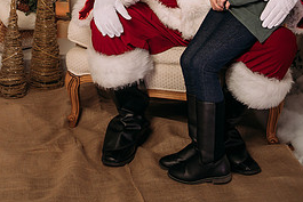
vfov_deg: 16.4
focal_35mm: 81
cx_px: 82
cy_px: -14
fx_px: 682
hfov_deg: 24.8
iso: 100
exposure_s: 1/100
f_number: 5.6
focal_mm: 35
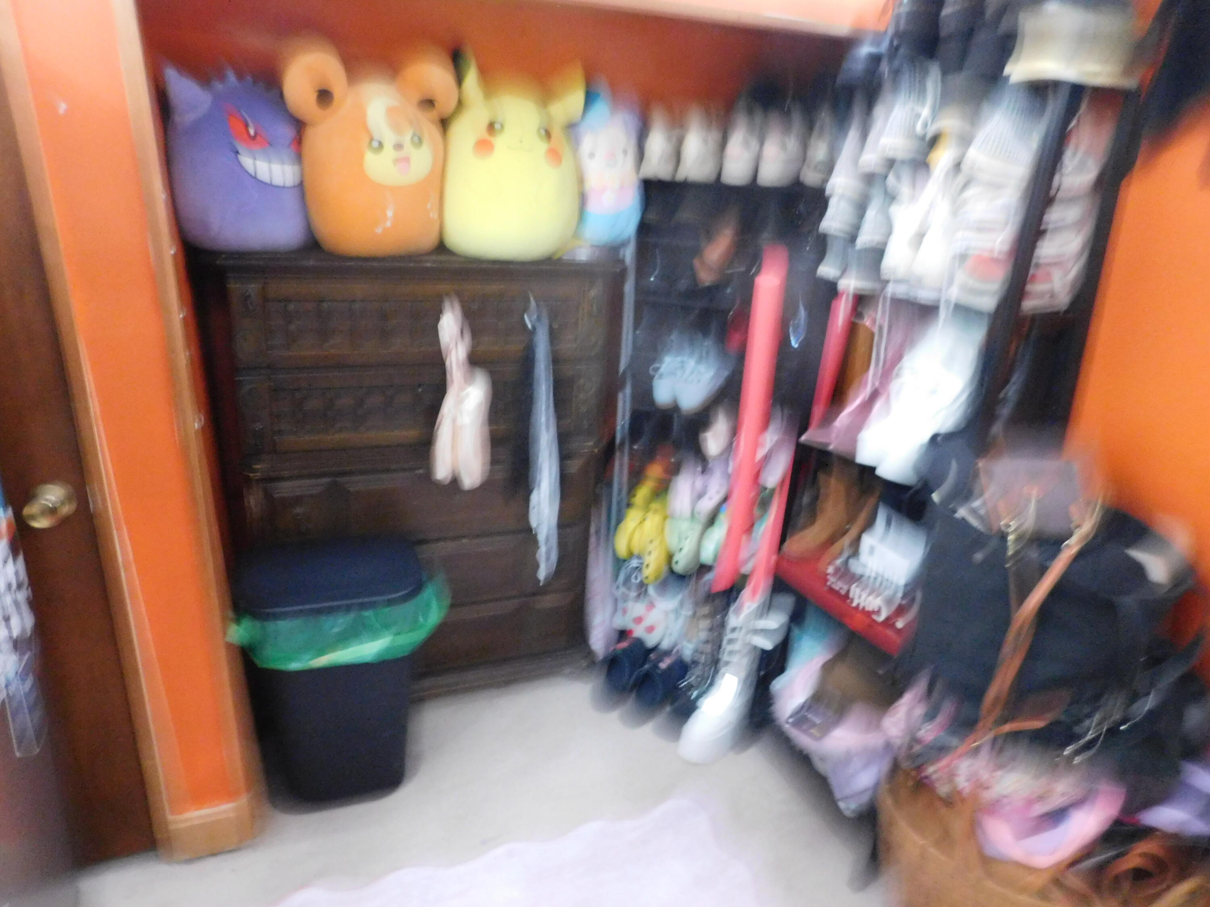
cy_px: 454
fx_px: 804
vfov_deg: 58.9
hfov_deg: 73.9
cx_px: 605
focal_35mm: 23
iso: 800
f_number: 3
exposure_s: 1/3
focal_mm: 4
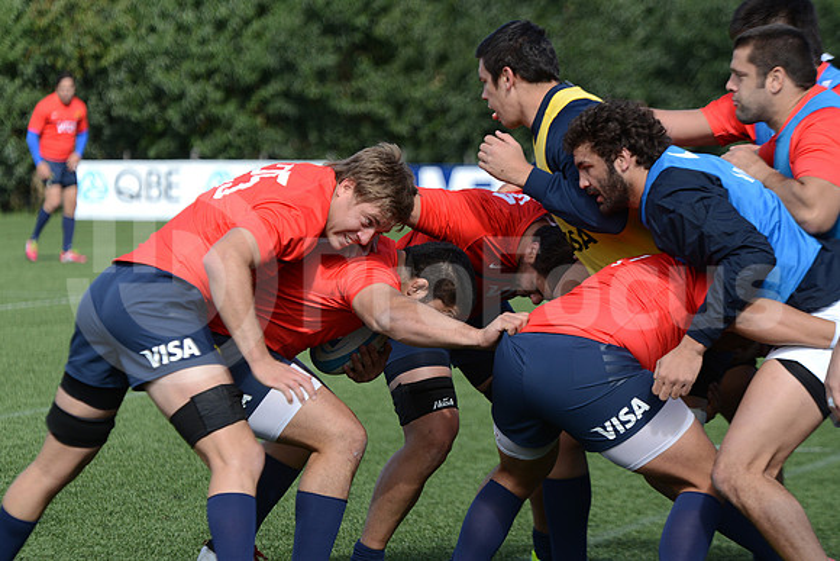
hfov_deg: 11.1
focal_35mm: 185
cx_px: 420
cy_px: 280
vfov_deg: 7.4
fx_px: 4317
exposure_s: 1/1250
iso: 400
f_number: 4
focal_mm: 185
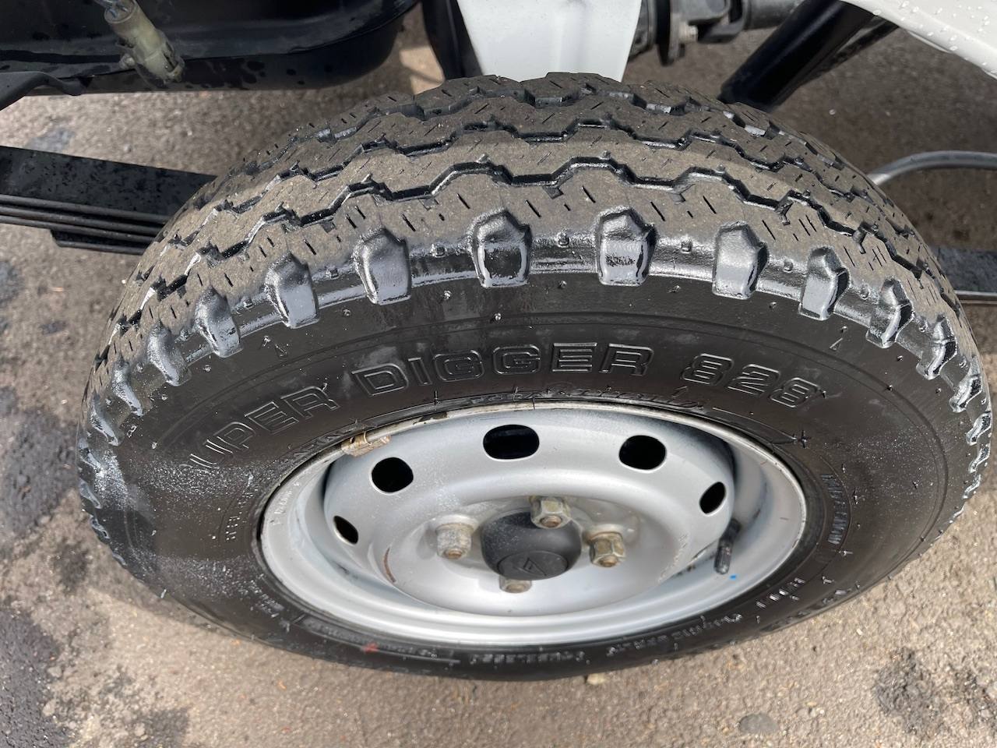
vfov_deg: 54.9
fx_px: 720
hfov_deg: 69.4
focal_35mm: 25
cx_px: 498
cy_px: 374
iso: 32
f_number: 1.6
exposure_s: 1/649
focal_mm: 5.1
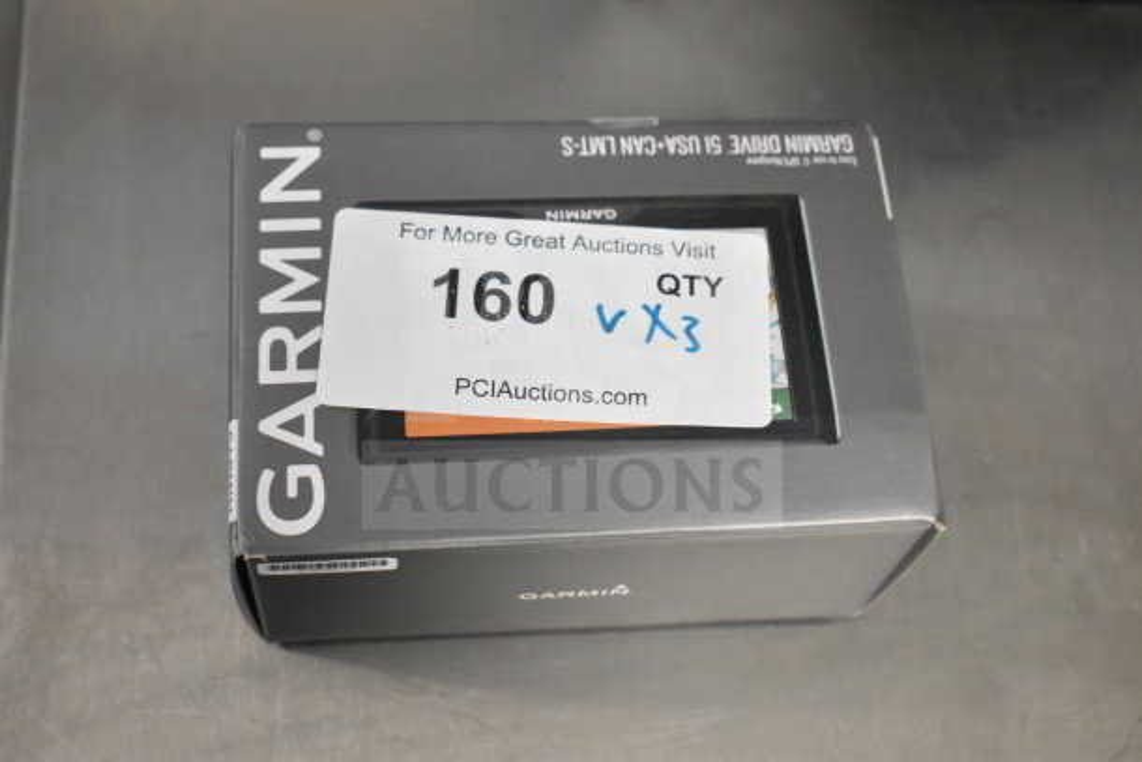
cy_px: 381
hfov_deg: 38.9
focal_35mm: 51
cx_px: 571
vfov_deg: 26.5
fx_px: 1618
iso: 6400
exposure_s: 1/50
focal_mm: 34
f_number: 4.5
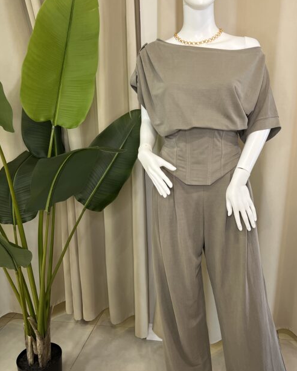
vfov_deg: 54.2
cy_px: 186
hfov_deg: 44.3
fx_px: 363
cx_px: 180
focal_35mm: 33
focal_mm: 5.7
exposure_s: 1/120
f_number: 1.5
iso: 80
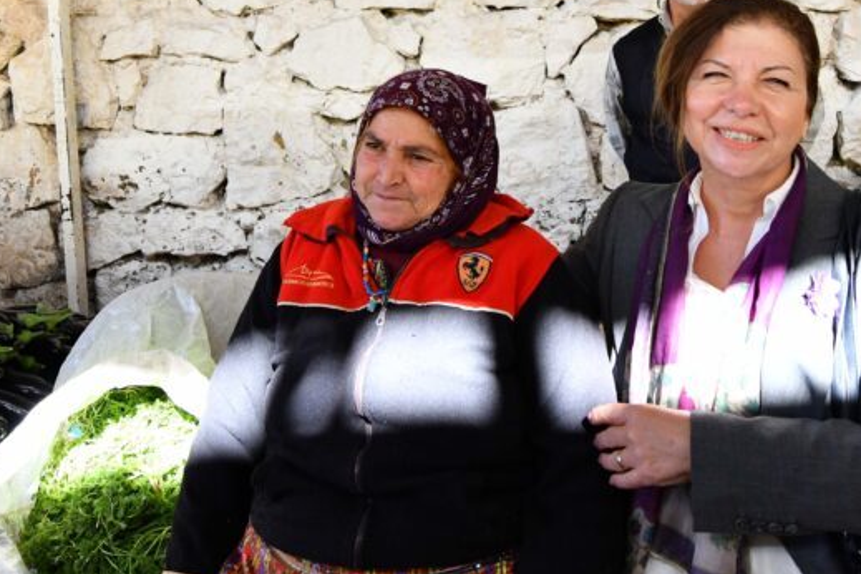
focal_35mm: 37
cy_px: 22
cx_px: 466
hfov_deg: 51.8
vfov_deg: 33.4
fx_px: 885
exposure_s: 1/400
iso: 1000
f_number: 4.5
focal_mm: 15
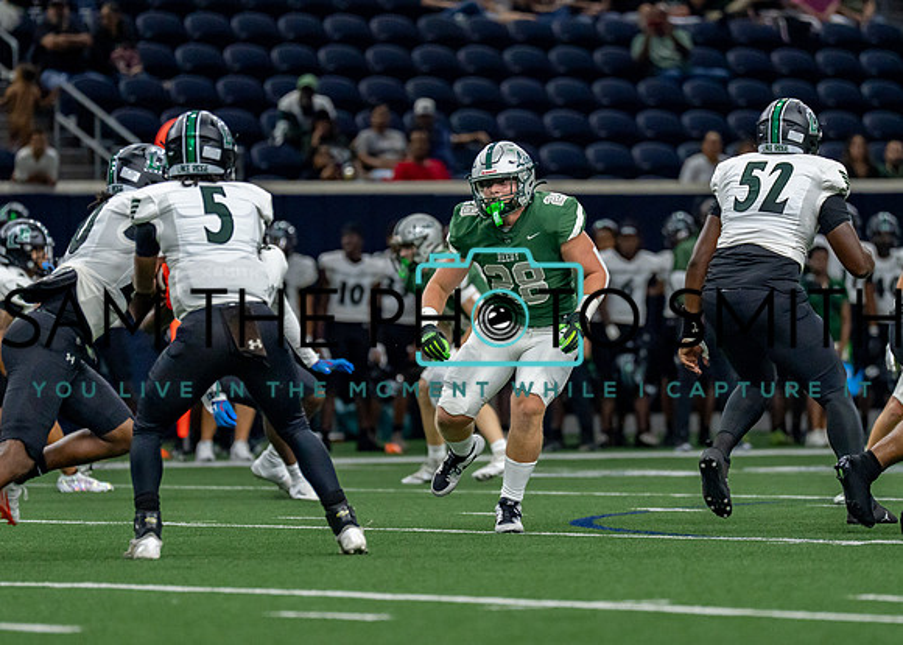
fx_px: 8445
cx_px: 520
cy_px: 345
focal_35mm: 329
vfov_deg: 4.4
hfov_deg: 6.1
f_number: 2.8
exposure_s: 1/1600
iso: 1600
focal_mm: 200
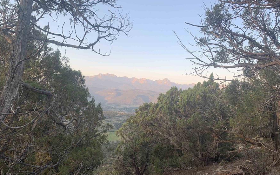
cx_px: 149
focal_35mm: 32
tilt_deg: -2.3
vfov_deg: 39.2
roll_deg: -3.6
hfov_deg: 59.6
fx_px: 244
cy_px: 106
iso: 25
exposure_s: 1/259
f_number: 1.8
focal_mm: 4.25
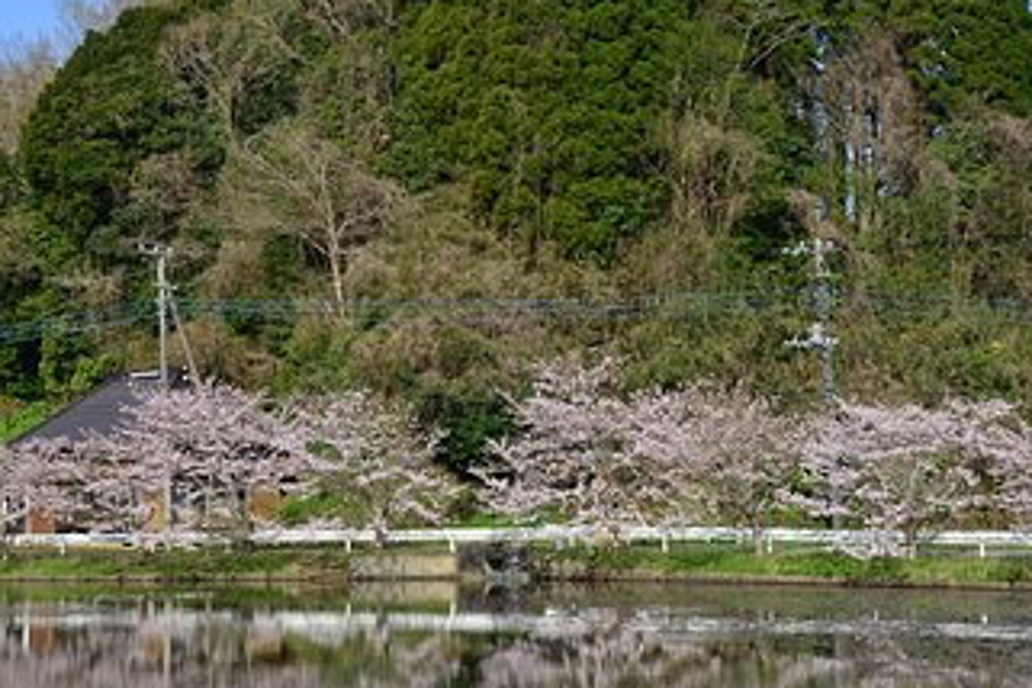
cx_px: 543
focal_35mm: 83
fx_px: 2379
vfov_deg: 16.5
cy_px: 334
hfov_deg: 24.5
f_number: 11
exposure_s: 1/500
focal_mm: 52
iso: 400
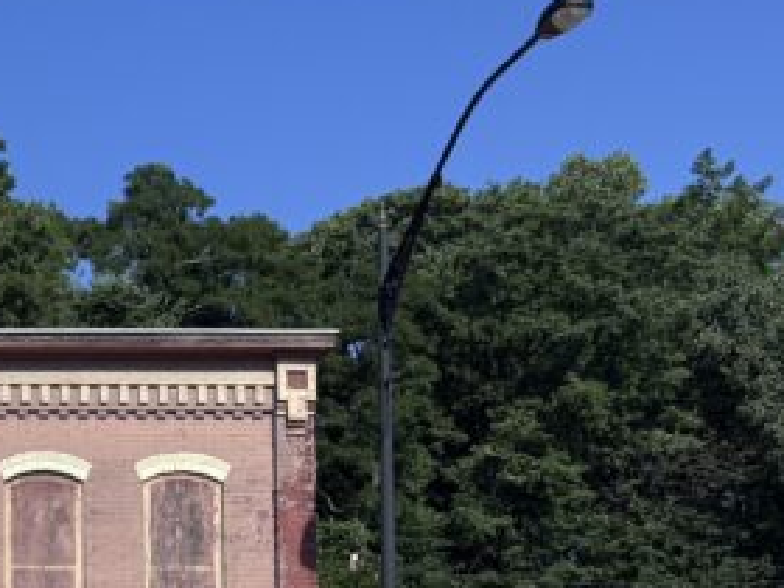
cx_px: -356
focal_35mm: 95
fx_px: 2152
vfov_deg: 15.0
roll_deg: -0.6
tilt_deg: +5.8
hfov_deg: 18.5
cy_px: 722
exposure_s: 1/4255
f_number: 1.6
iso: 50
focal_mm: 5.96
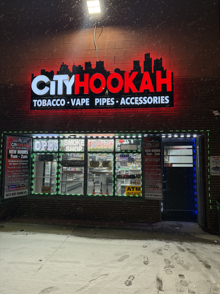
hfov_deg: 53.1
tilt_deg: +5.6
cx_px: 110
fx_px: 220
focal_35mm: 26
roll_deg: -0.7
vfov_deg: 67.3
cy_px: 147
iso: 125
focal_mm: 5.96
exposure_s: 1/120
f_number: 1.6
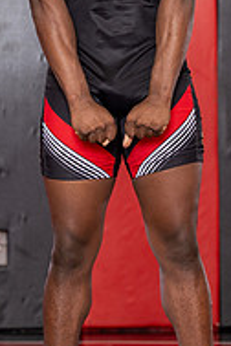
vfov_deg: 8.2
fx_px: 2406
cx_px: 110
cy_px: 68
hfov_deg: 5.5
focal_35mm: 250
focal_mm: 70
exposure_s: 1/160
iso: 125
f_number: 2.8
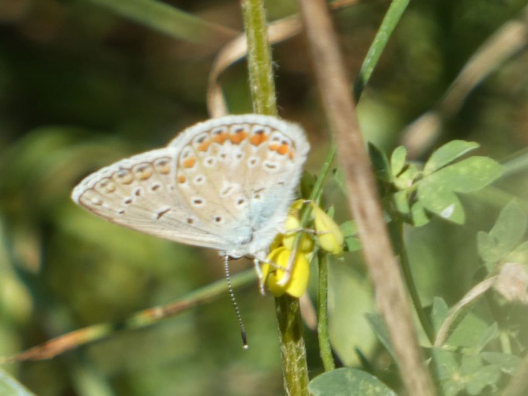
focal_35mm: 1132
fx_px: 17269
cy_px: 198
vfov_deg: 1.3
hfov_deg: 1.8
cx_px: 264
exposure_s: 1/125
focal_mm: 202.9
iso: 80
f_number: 5.7
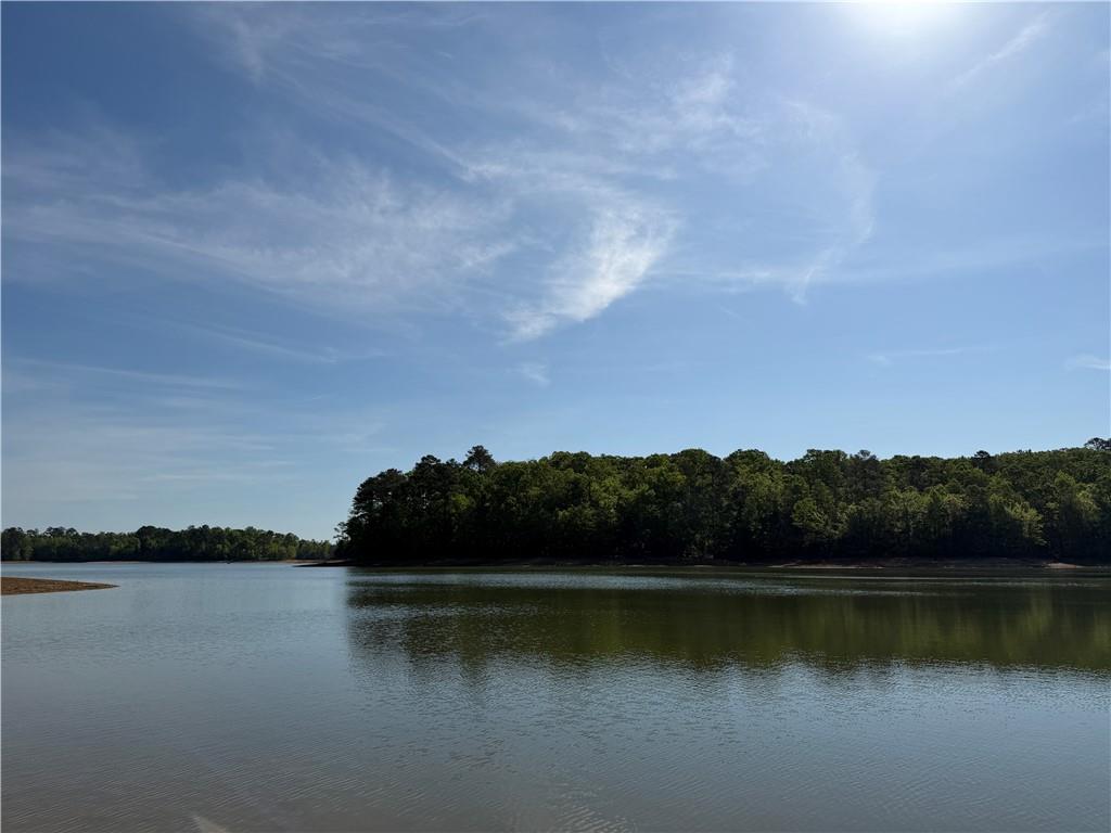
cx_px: 556
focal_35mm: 24
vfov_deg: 56.8
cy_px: 416
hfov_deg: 71.6
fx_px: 770
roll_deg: +0.7
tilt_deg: +10.1
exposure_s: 1/17544
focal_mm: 6.76
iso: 100
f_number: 1.78
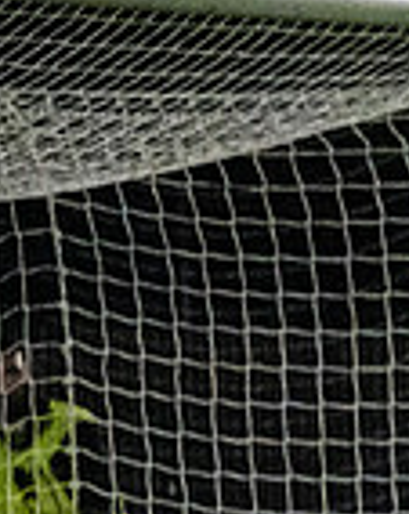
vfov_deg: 2.0
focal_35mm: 990
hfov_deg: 1.5
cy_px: 1213
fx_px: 15028
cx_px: 1461
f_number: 2.8
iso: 8000
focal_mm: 140
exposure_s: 1/1000
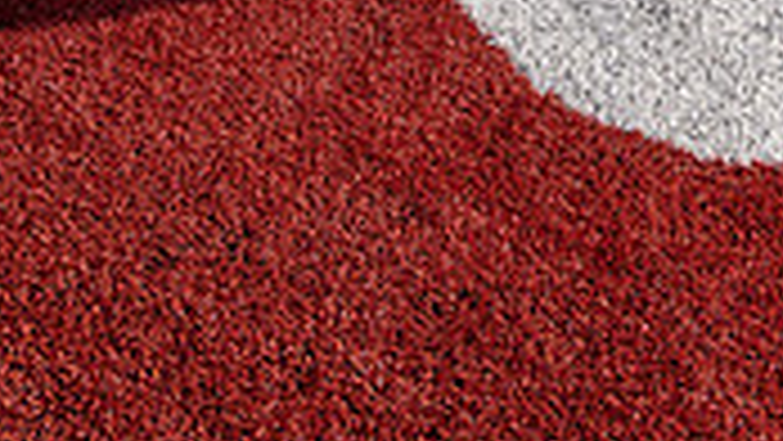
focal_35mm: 65
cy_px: -544
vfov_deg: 14.2
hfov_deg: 31.2
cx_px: 662
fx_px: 1350
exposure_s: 1/250
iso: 100
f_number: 8
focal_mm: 24
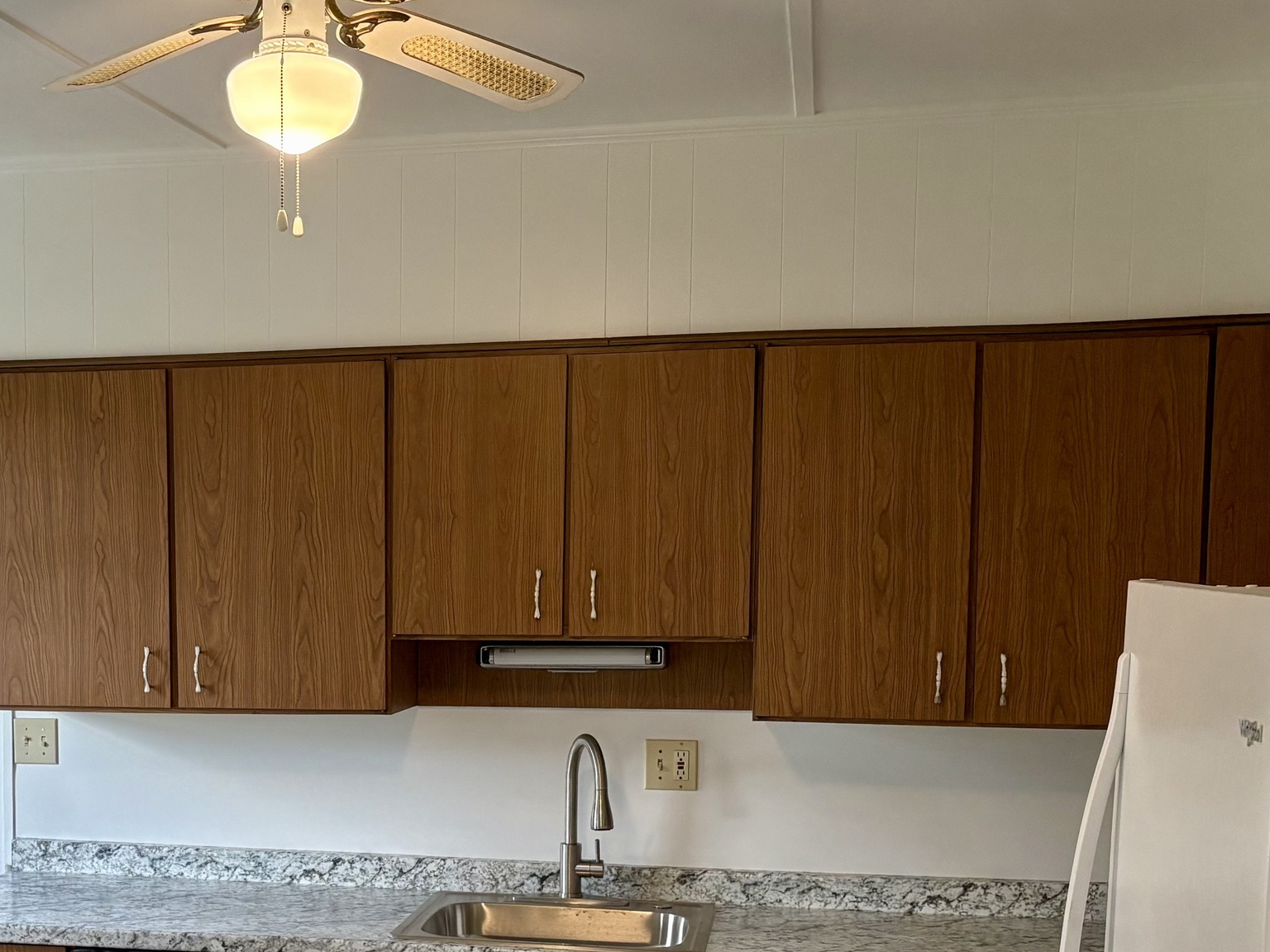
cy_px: 735
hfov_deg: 35.9
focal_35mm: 52
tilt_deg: -6.6
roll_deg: +0.9
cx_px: 306
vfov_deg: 27.6
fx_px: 1908
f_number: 1.6
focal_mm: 5.96
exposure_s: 1/120
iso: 160
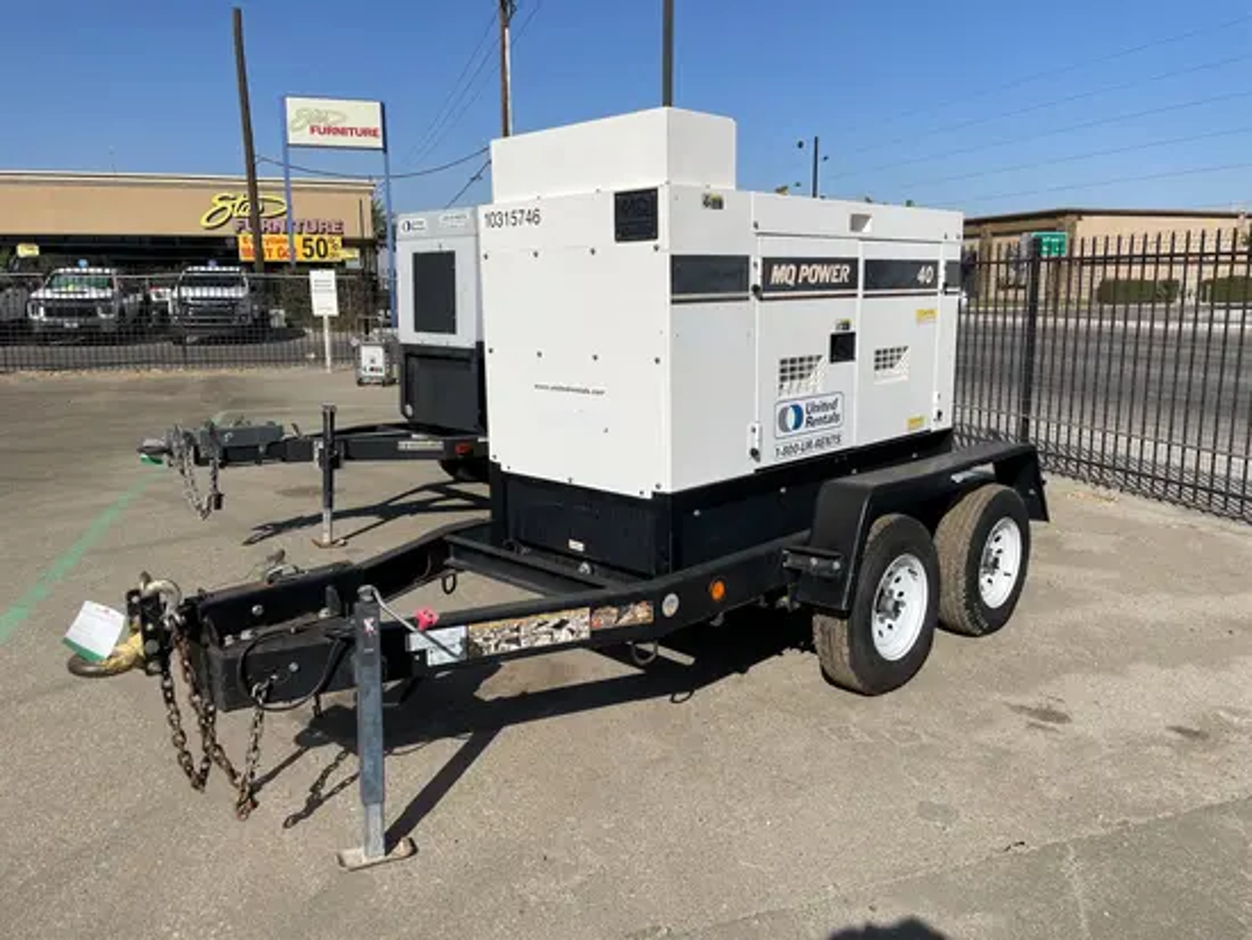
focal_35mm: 26
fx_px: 941
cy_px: 470
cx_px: 626
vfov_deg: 53.1
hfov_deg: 67.3
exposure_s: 1/6897
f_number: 1.6
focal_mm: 4.2
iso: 32
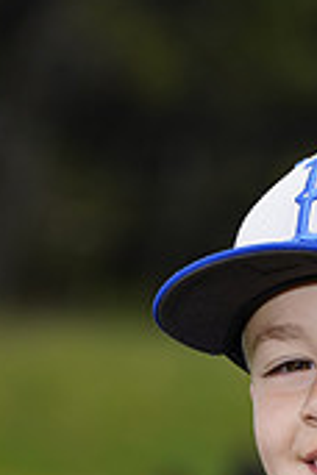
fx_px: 7964
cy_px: 744
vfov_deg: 3.4
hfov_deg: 2.3
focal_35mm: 603
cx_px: 210
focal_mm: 178
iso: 100
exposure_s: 1/250
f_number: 6.3
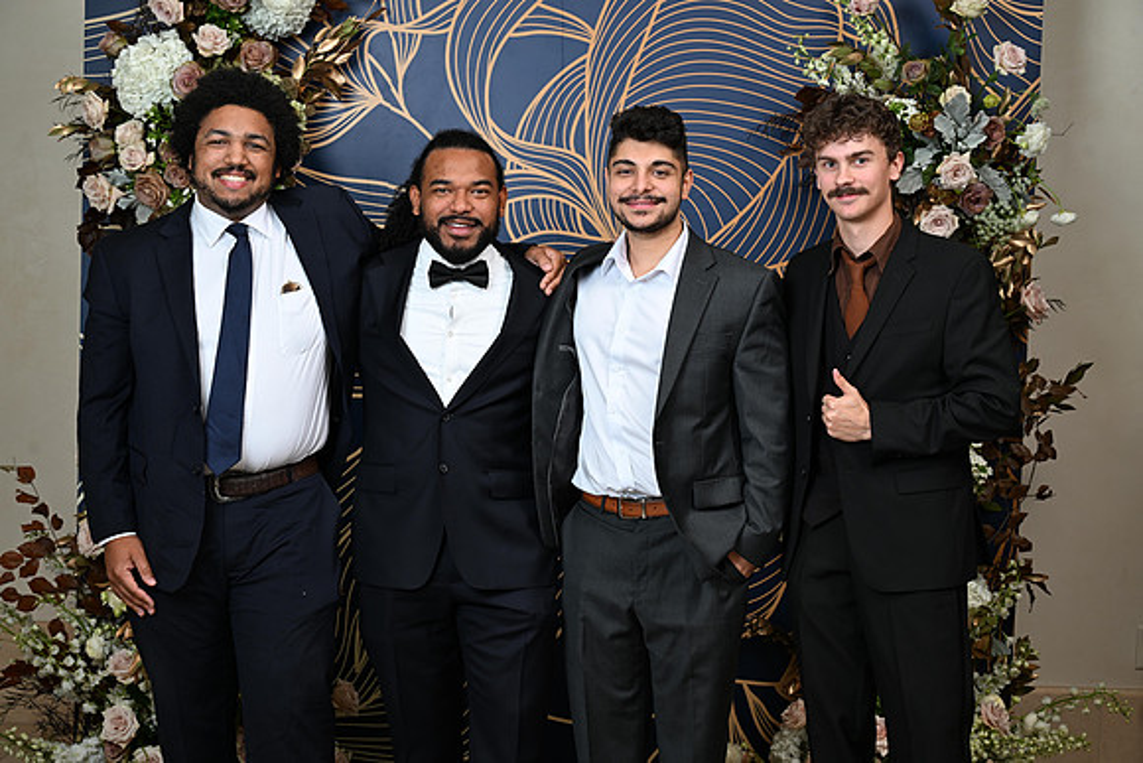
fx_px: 1905
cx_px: 572
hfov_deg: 33.4
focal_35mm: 60
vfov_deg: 22.6
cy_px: 382
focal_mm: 60
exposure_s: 1/125
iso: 125
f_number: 6.3
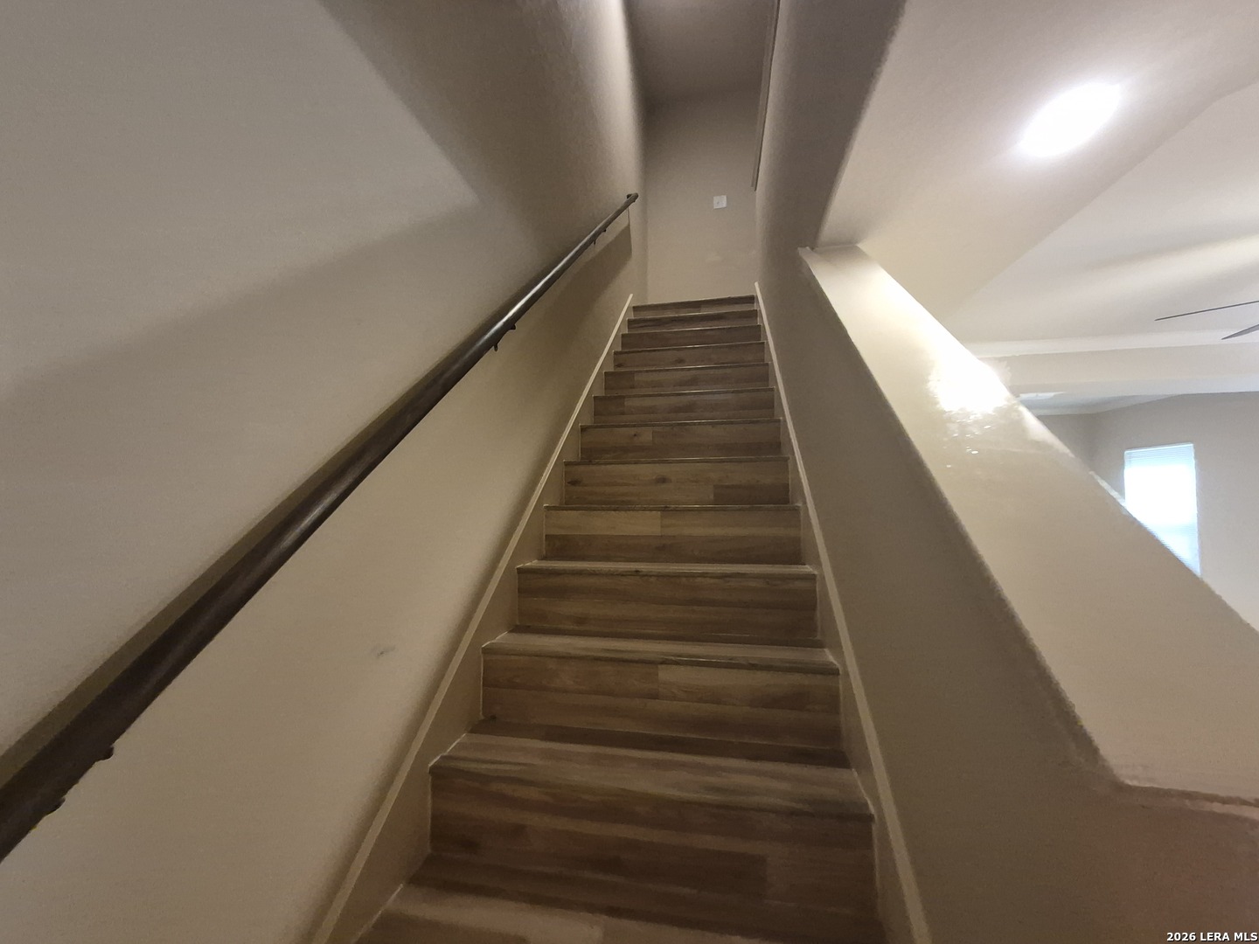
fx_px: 473
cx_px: 630
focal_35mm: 13
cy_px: 472
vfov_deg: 89.9
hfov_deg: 106.2
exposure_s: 1/60
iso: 640
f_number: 2.2
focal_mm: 1.74
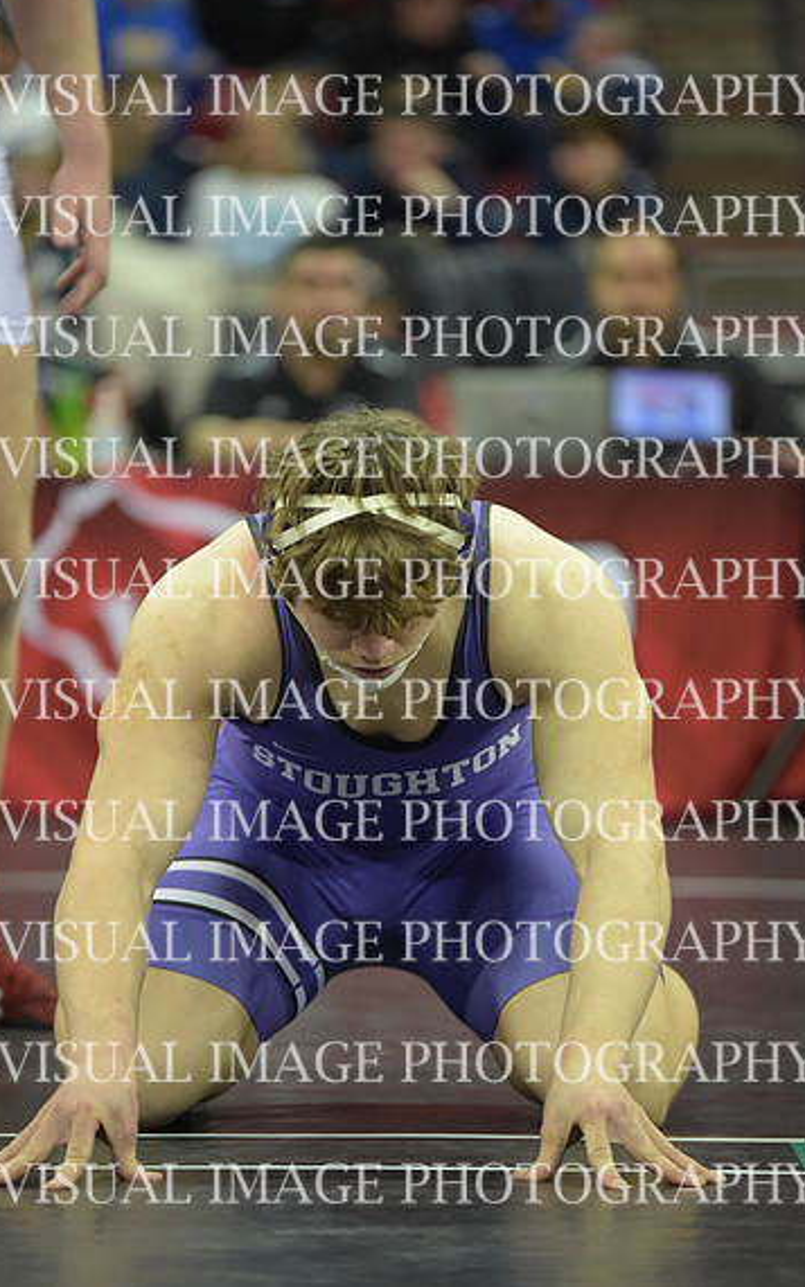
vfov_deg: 10.1
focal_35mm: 207
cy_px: 638
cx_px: 386
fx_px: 7264
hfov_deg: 6.3
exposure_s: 1/1250
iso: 6400
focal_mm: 200
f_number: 2.8
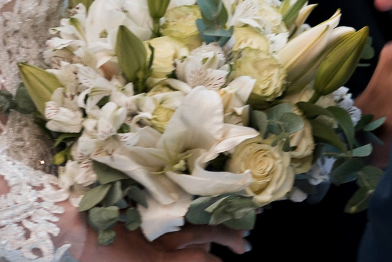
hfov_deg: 8.3
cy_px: -91
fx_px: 2703
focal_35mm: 248
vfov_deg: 5.5
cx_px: 311
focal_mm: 50
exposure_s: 1/160
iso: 500
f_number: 2.8
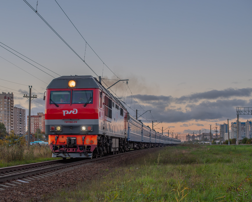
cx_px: 115
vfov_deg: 26.7
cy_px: 101
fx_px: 425
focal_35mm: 57
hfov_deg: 33.0
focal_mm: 50
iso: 800
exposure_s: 1/1000
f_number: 3.2
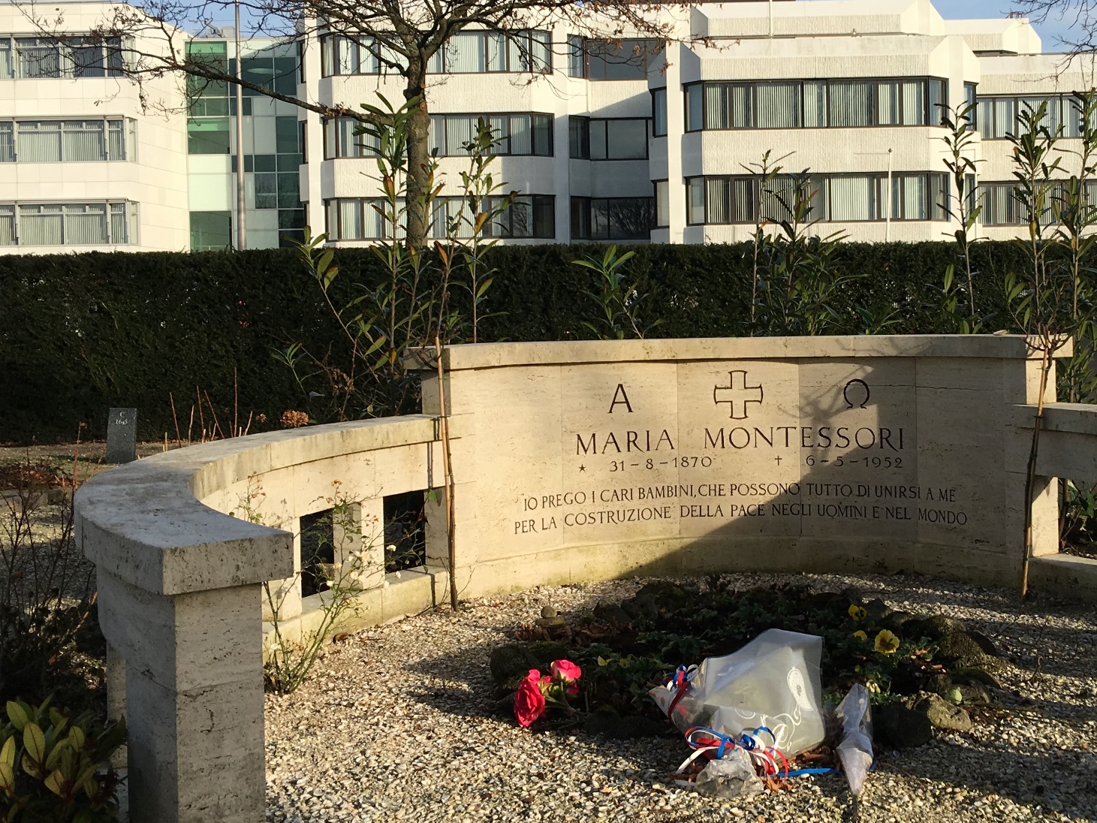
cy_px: 358
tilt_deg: -0.3
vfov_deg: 30.2
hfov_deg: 39.2
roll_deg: +1.2
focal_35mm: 48
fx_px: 1521
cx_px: 732
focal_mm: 4.15
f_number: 2.2
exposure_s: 1/1221
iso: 25
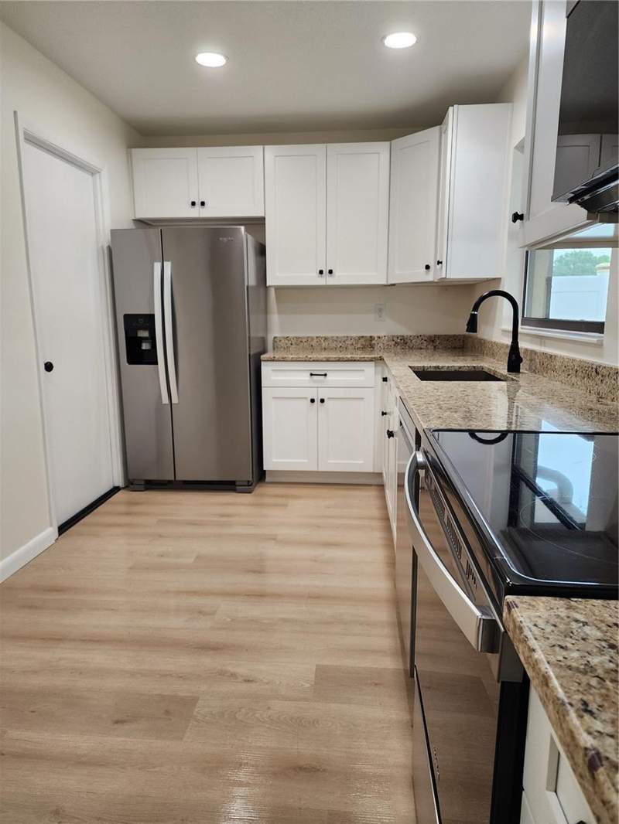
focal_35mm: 23
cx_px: 310
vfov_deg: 73.9
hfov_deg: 58.9
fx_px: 548
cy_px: 412
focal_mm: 6.4
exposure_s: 1/120
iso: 160
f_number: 1.8
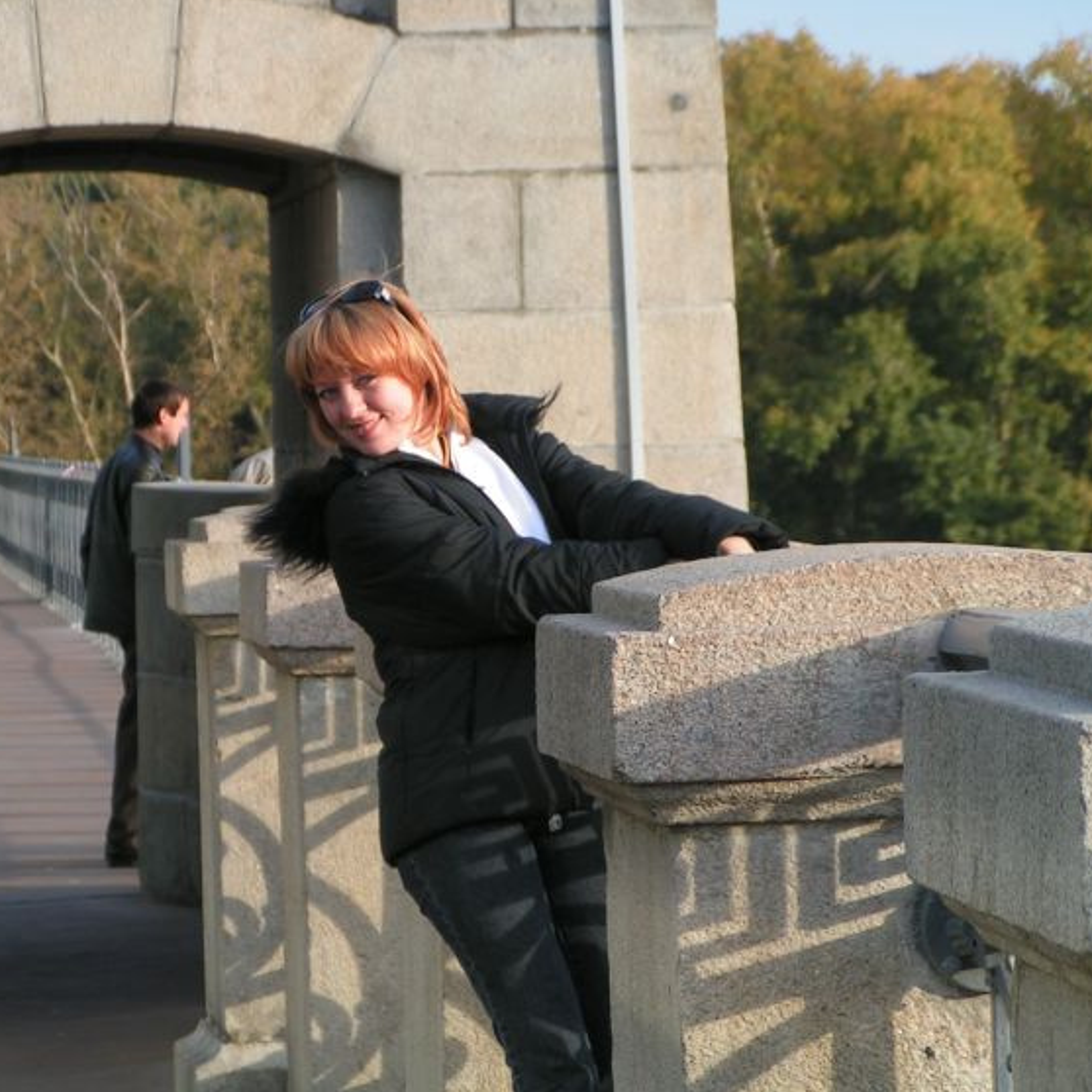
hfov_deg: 9.0
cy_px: 549
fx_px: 6960
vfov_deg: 9.0
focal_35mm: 195
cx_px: 443
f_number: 3.5
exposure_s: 1/250
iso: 50
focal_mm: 25.1
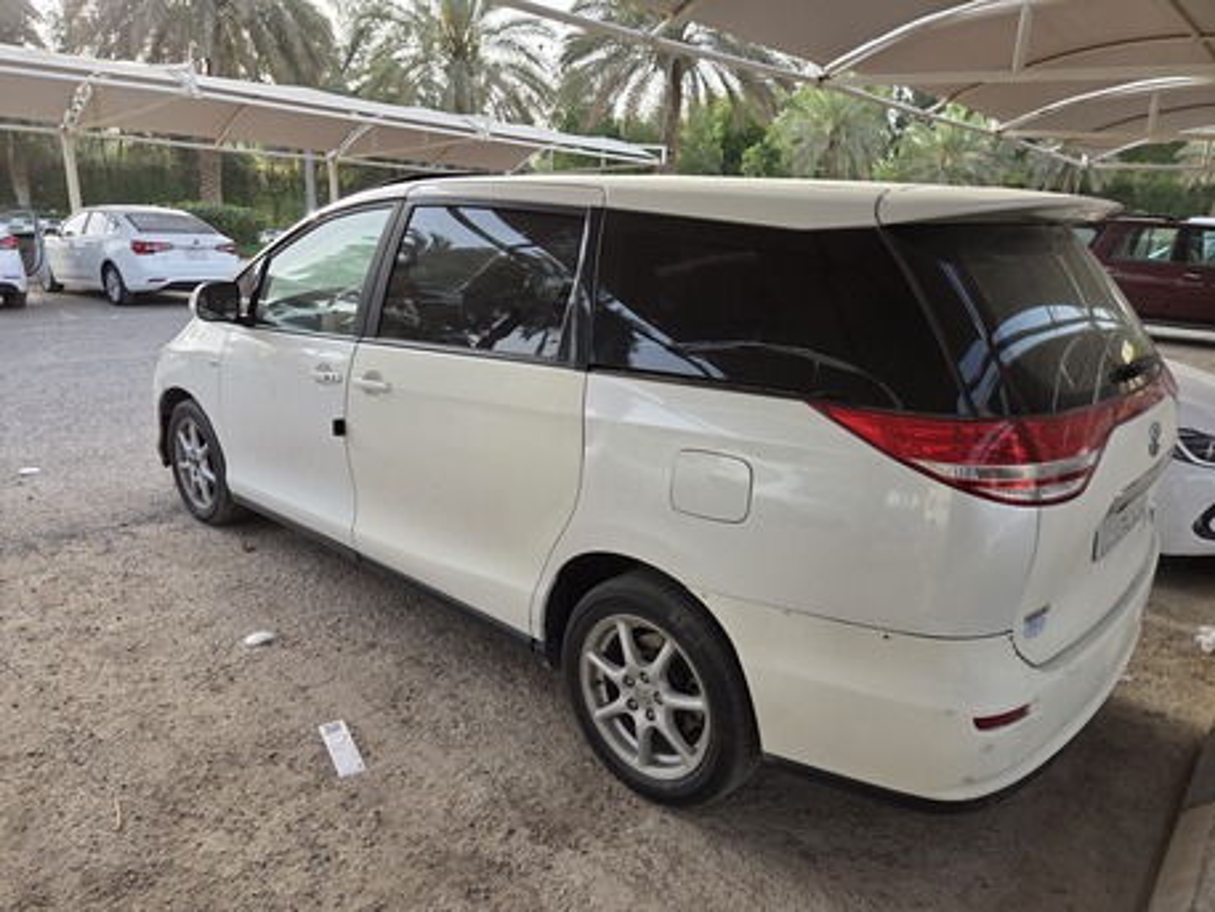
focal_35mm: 23
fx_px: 807
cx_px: 608
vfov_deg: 58.9
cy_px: 456
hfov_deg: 73.9
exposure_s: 1/614
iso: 80
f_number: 1.8
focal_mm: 5.4
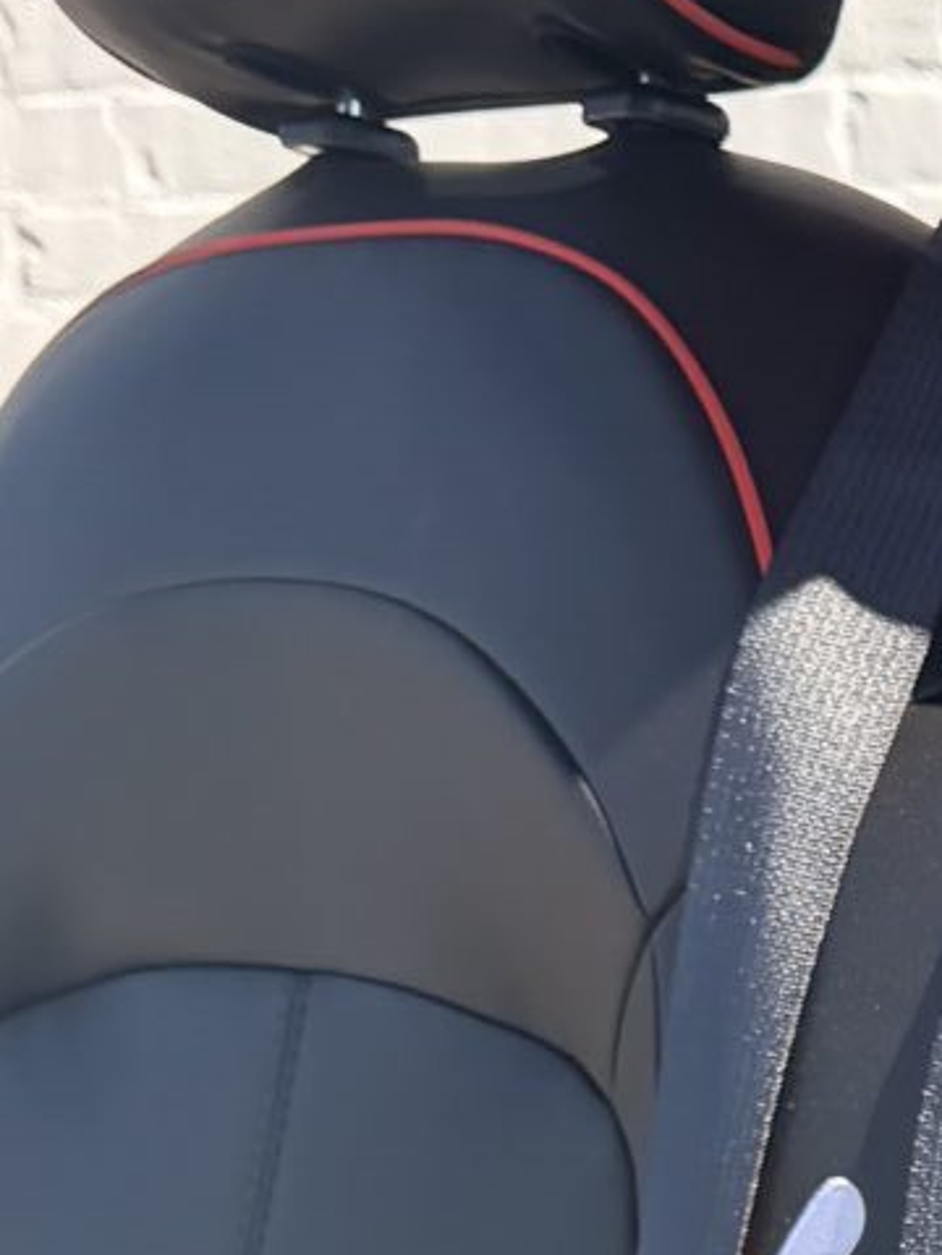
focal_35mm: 128
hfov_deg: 10.0
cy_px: 1804
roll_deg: +0.4
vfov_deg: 14.5
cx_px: 2345
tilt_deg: -15.5
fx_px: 4644
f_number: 1.78
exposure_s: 1/2110
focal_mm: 6.76
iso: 100
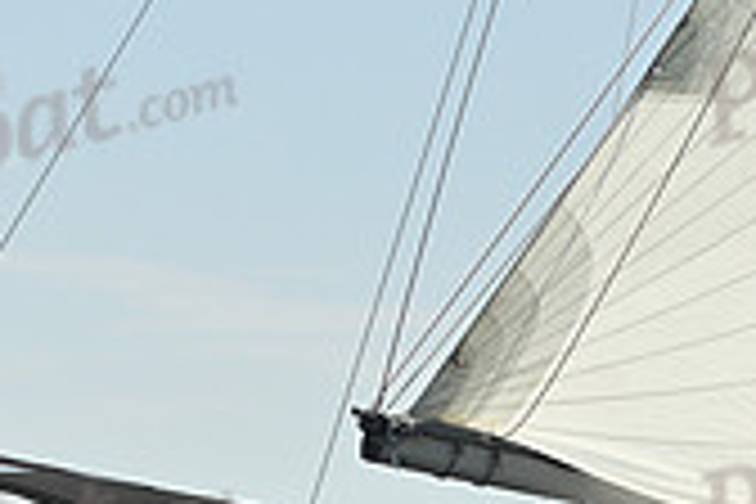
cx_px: 472
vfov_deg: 5.6
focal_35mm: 241
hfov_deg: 8.5
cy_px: 740
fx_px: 5061
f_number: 8
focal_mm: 70
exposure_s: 1/1250
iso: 320
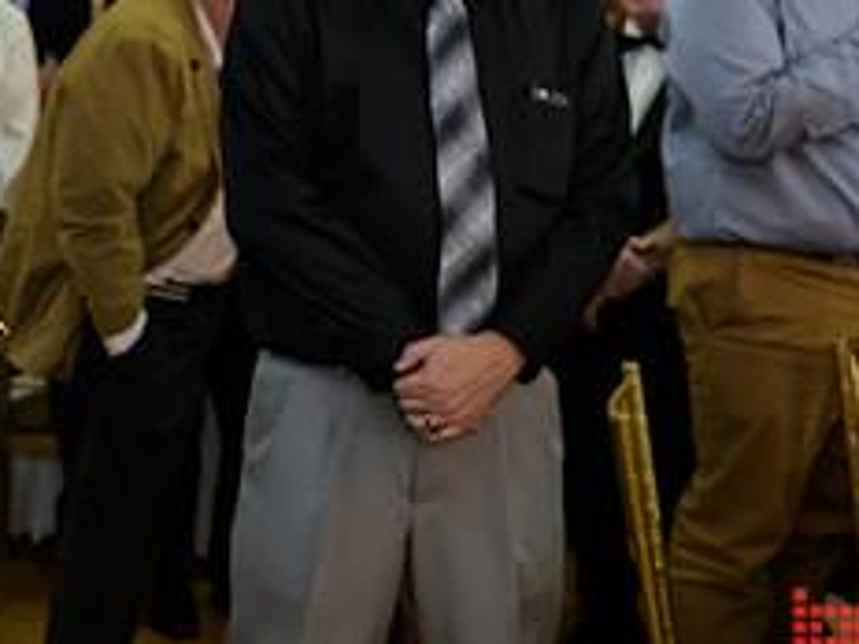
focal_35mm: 77
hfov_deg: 24.1
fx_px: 1911
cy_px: 65
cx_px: -19
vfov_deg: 18.8
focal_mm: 32
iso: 1000
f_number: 3.2
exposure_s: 1/125
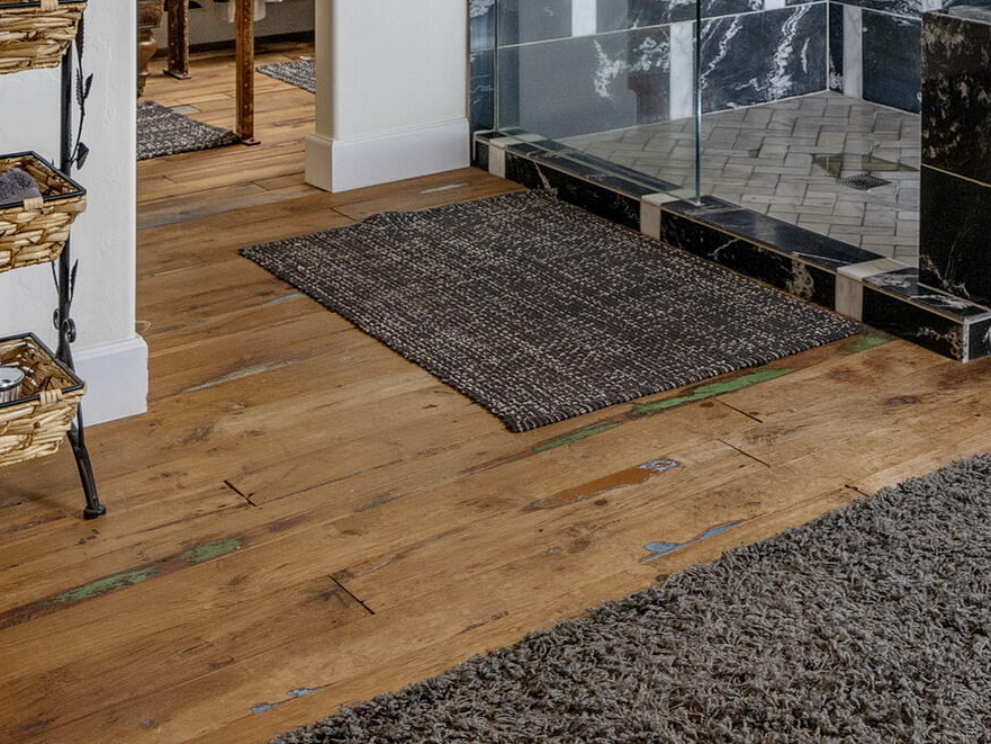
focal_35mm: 55
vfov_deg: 22.8
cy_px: -294
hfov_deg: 34.0
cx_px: 776
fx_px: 1575
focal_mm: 18
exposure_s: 1/20
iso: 200
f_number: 8
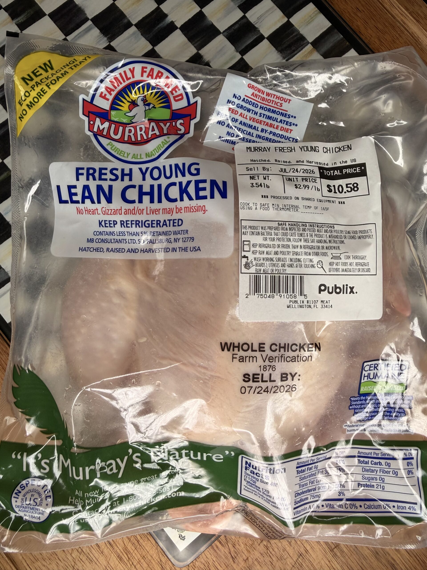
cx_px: 214
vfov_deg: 71.6
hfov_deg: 56.8
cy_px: 285
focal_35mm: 24
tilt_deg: -83.6
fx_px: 395
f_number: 2.2
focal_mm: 2.22
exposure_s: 1/507
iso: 50
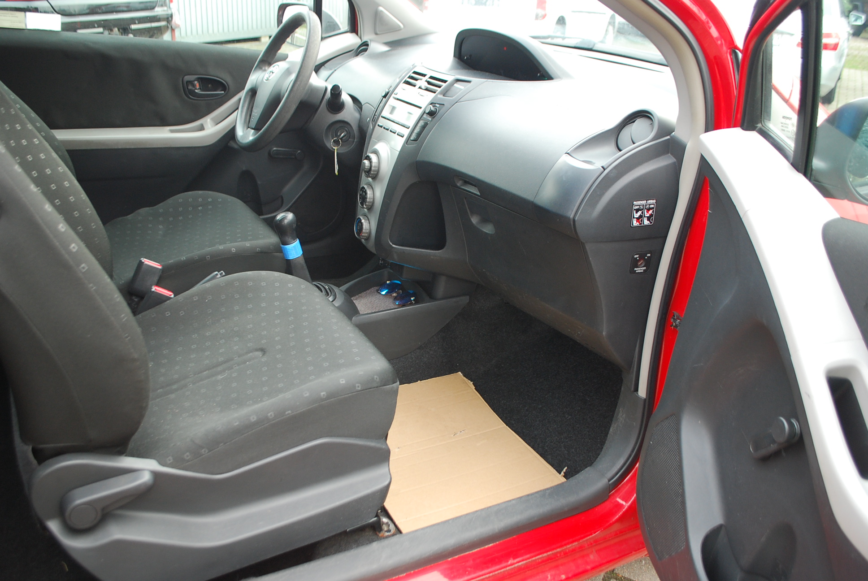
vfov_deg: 43.7
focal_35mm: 30
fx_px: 724
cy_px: 290
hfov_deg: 61.9
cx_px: 434
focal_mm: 20
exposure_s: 1/50
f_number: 3.8
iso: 400
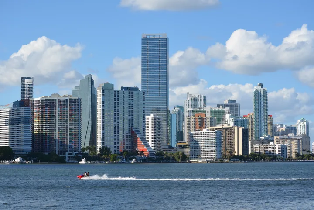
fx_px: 720
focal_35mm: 82
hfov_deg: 24.6
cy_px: 105
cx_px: 157
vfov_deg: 16.6
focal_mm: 55
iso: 100
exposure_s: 1/250
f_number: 8
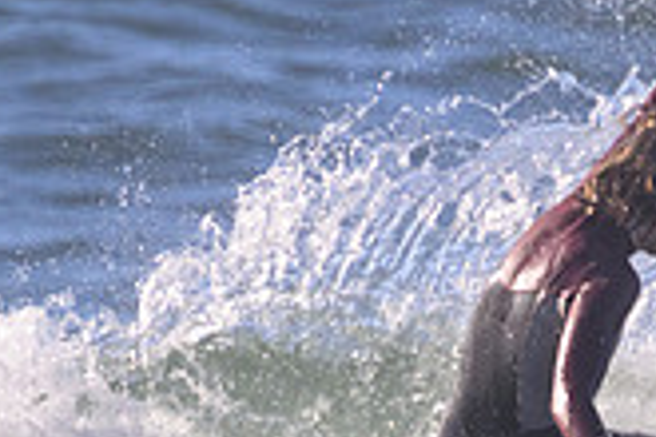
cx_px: 779
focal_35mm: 2816
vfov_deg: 0.5
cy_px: 586
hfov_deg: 0.7
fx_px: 51310
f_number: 11
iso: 2000
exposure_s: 1/2000
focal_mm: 800
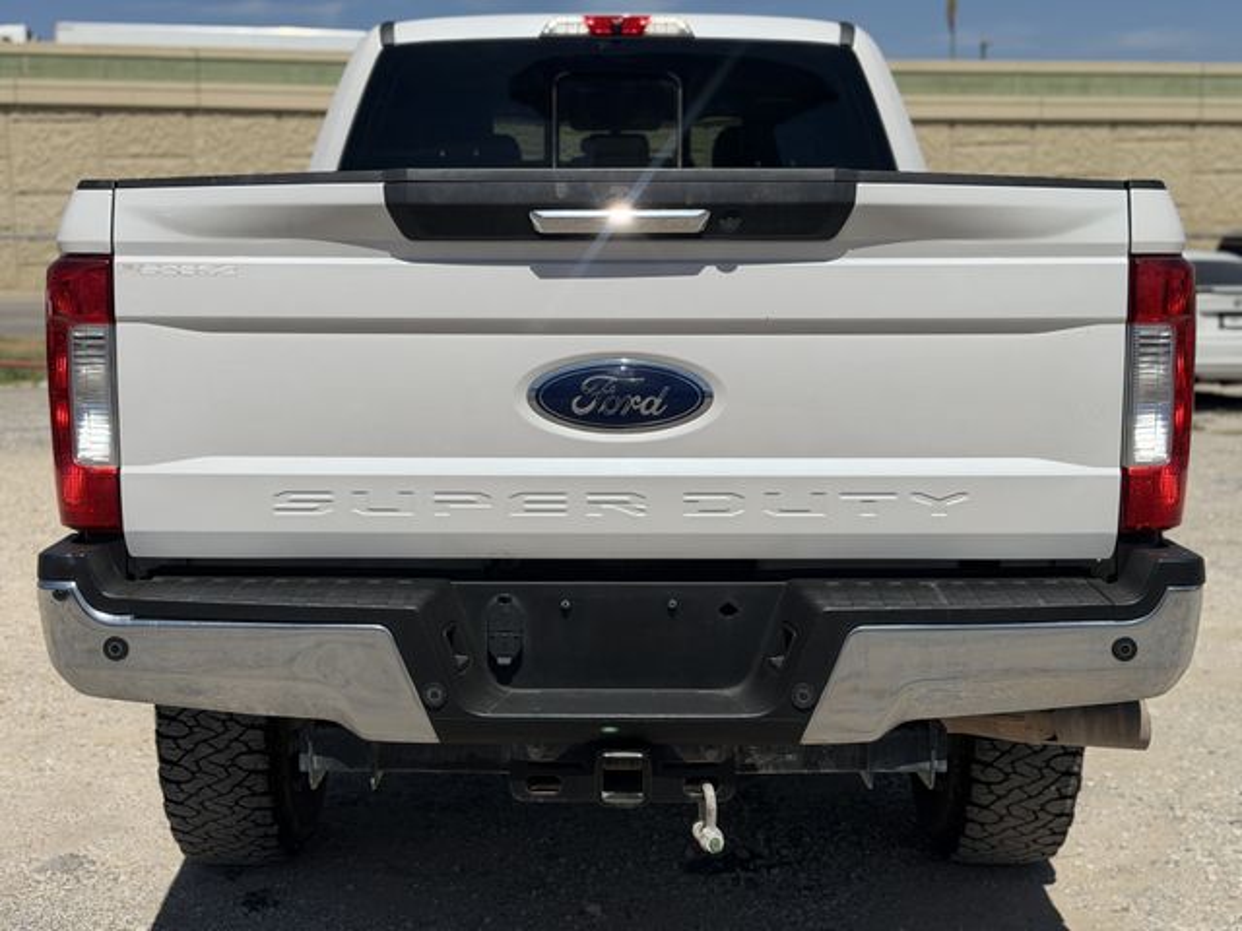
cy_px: 466
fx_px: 1722
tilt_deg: -7.7
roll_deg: +1.6
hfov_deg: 39.7
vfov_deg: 30.3
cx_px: 621
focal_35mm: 48
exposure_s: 1/16129
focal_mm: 6.76
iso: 80
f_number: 1.78
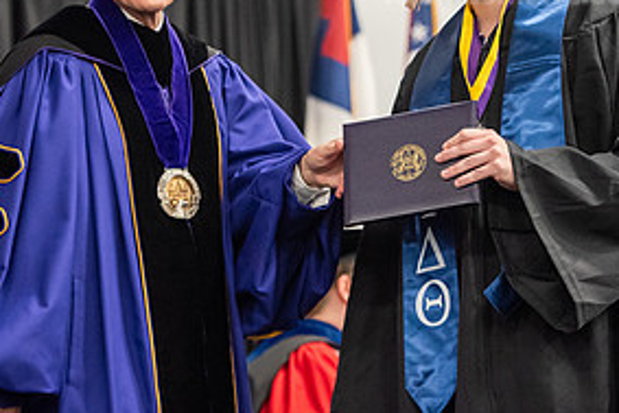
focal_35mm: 215
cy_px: 40
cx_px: 282
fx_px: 3699
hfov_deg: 9.6
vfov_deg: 6.4
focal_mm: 105
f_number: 3.2
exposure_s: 1/200
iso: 3200
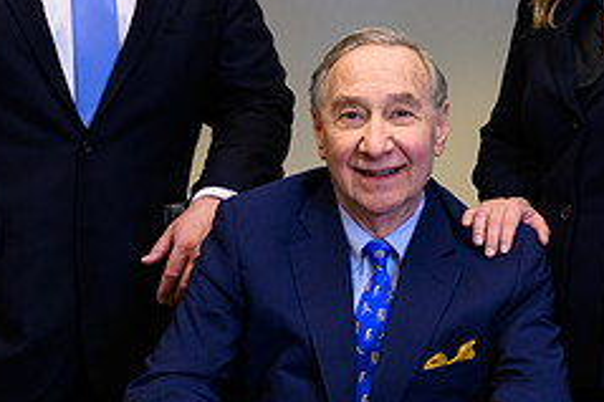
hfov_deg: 16.3
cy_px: 83
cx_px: 377
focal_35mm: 126
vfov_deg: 10.8
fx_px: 2112
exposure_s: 1/200
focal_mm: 52
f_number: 4
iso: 500
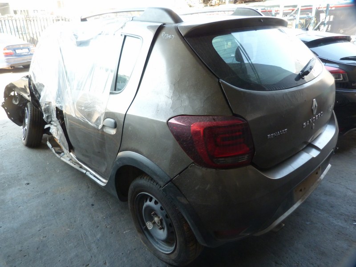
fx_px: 257
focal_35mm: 25
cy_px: 134
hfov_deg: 69.4
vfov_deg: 54.9
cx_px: 178
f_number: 2.8
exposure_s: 1/60
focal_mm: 4.5
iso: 200
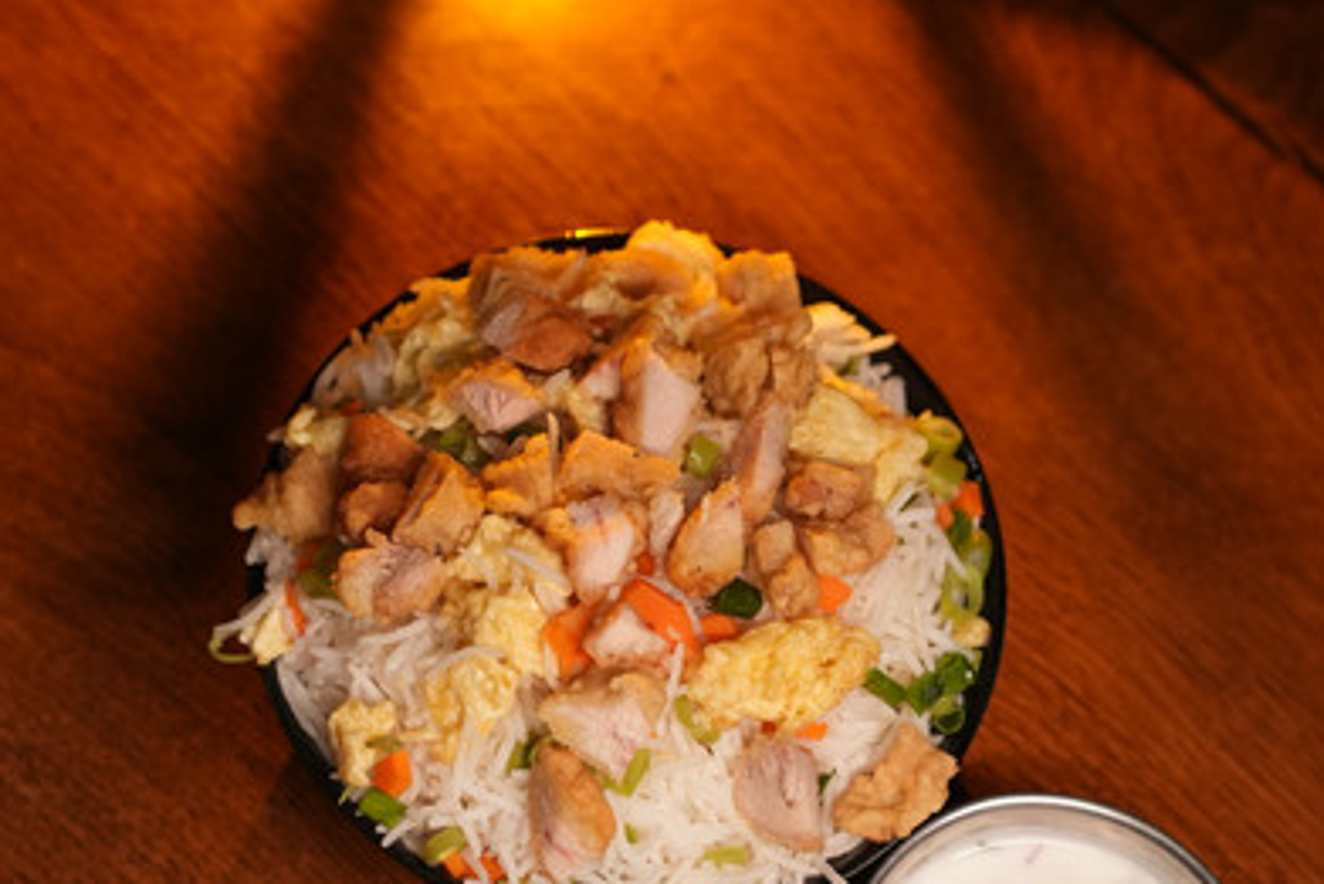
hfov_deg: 14.8
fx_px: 5114
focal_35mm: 139
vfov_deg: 9.9
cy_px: 693
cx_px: 637
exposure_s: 1/1000
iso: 1600
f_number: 3.2
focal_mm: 85
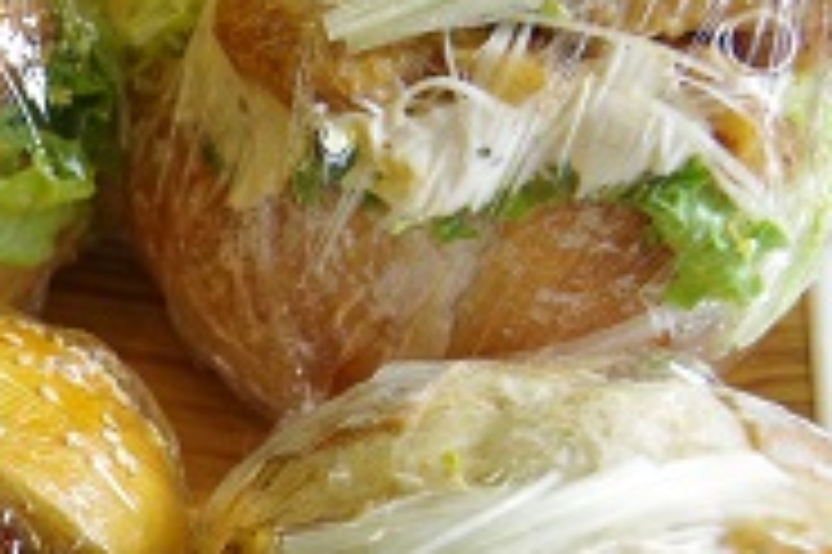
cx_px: -232
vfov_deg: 11.5
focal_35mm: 118
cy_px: 549
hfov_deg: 16.5
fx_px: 2725
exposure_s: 1/60
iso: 200
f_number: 5.6
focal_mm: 28
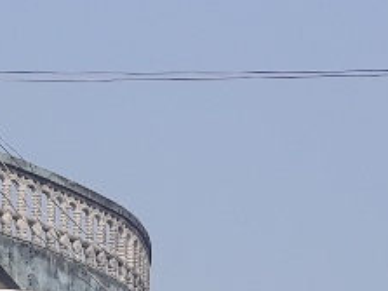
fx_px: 1960
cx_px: 15
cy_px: 580
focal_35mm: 175
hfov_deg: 11.2
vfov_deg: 8.1
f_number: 1.7
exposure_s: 1/2283
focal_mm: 3.71
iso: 40
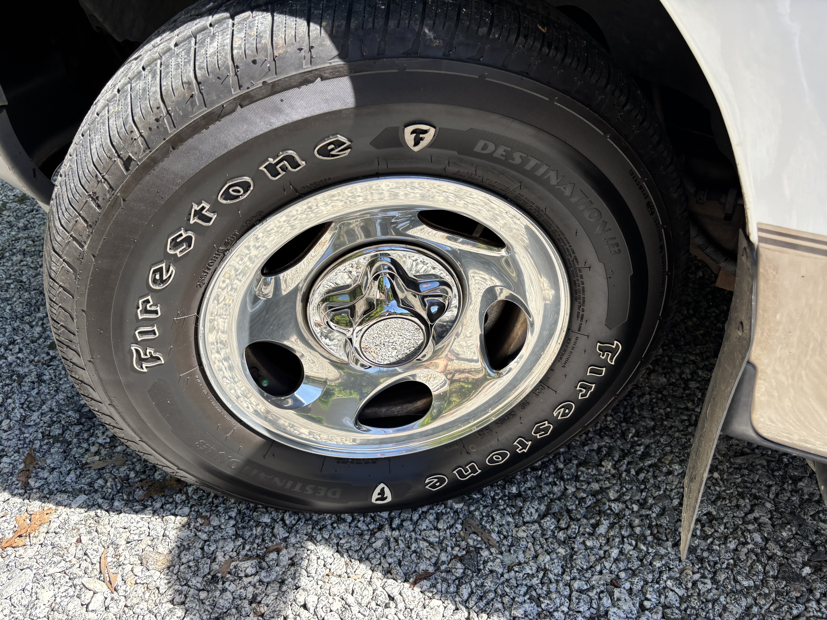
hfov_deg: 67.3
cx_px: 414
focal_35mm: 26
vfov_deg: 53.1
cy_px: 310
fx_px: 621
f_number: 1.6
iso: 50
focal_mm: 5.96
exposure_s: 1/675
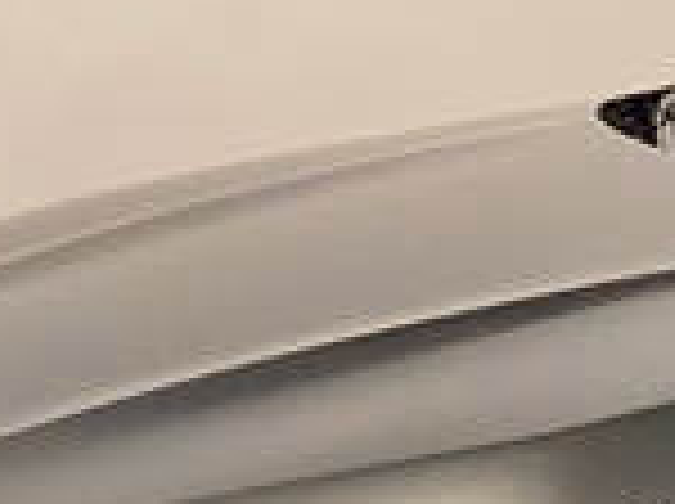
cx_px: 1341
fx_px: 2706
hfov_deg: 12.5
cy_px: 720
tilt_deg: -20.2
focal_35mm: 139
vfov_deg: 10.3
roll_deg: -0.3
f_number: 1.8
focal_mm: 4.25
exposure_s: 1/50
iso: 250
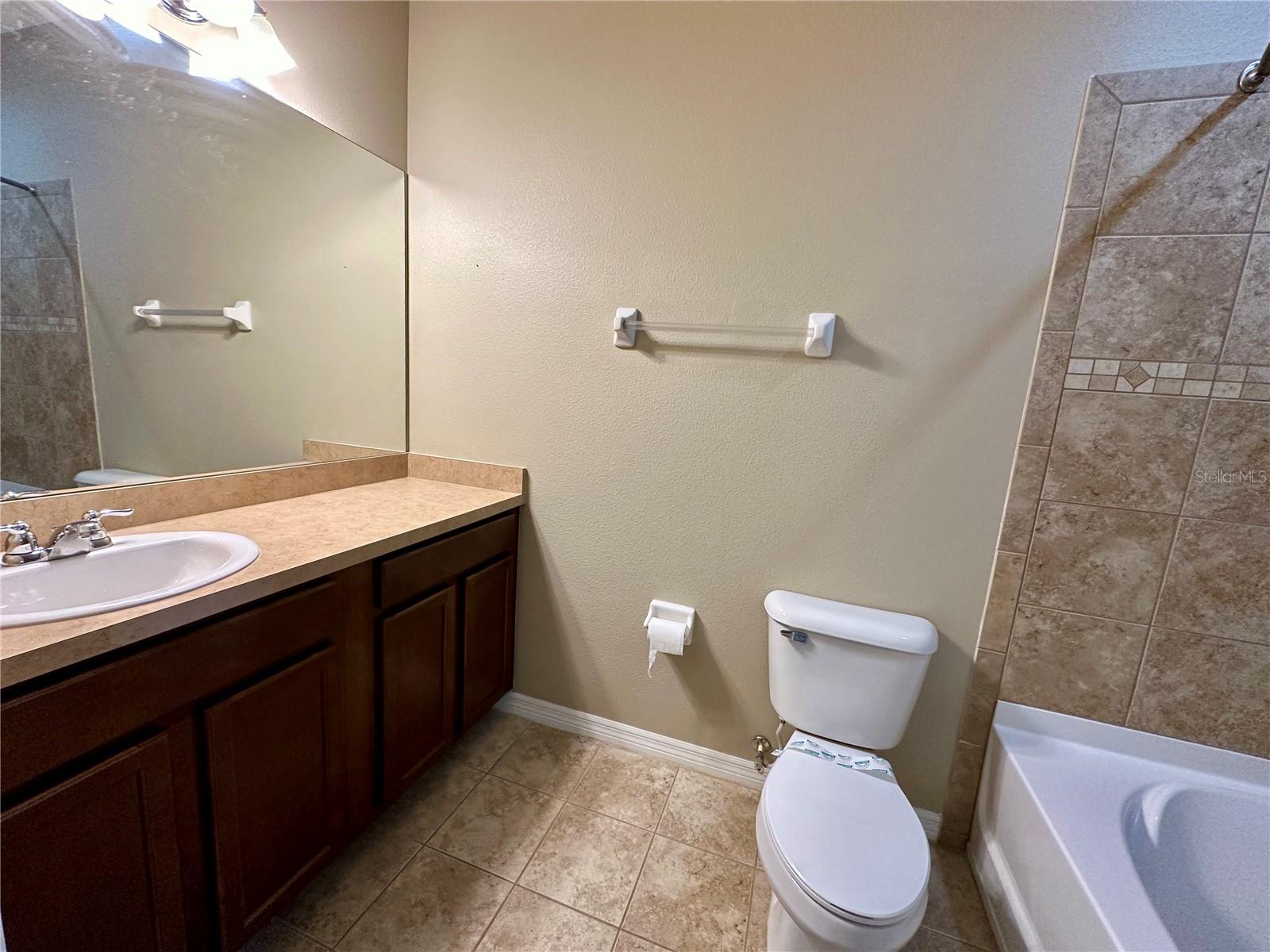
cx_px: 635
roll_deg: -4.1
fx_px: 514
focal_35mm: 14
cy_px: 476
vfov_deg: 85.7
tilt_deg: -8.7
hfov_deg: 102.1
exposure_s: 1/120
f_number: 2.2
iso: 250
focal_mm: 2.22
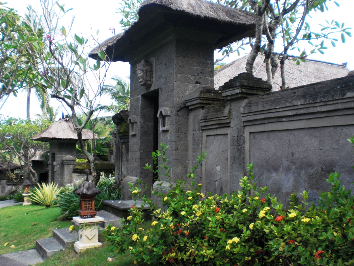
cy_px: 133
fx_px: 389
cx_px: 177
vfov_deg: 37.7
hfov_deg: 49.0
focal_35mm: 38
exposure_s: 1/320
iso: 64
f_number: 3.1
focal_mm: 6.3
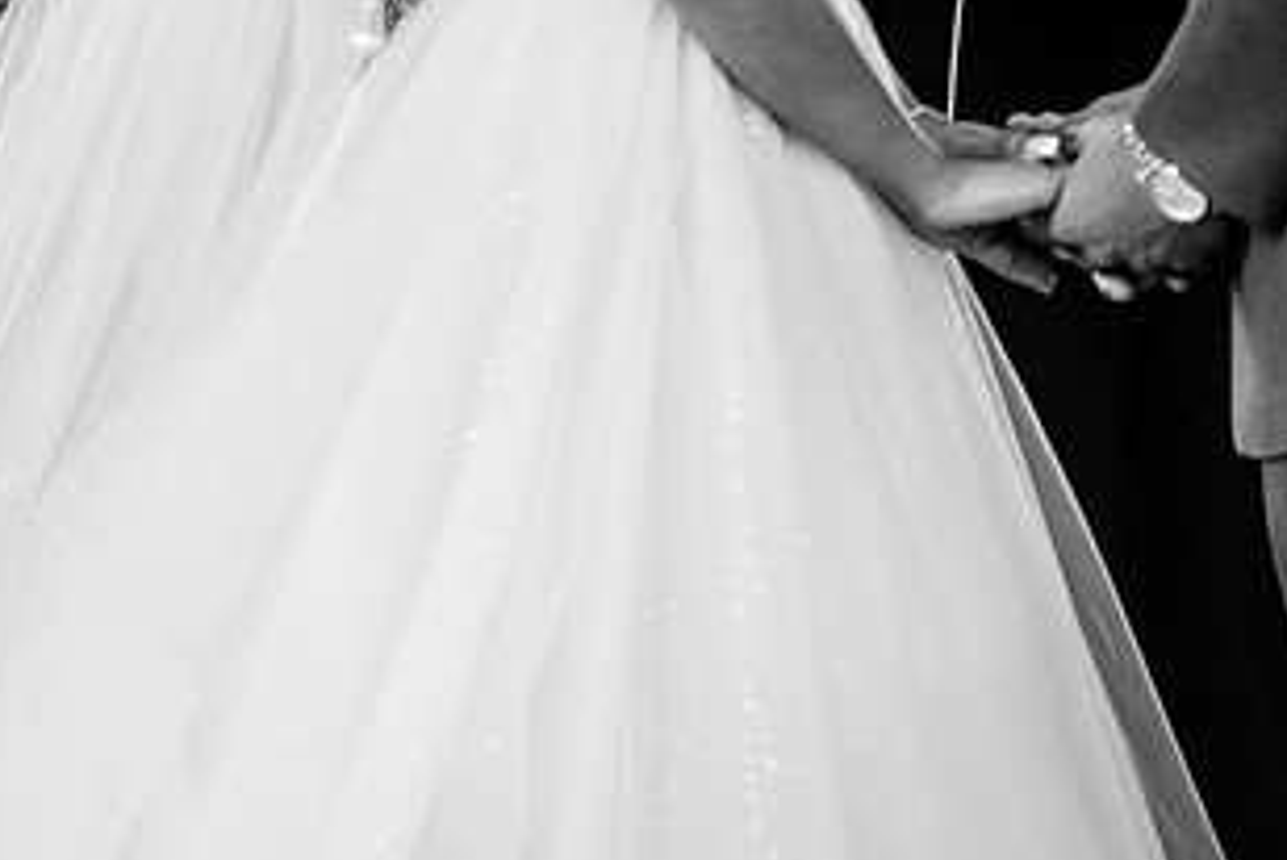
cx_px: -227
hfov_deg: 4.2
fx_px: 17355
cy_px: 254
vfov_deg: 2.8
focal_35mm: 485
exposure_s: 1/200
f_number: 4
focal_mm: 198
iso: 2000
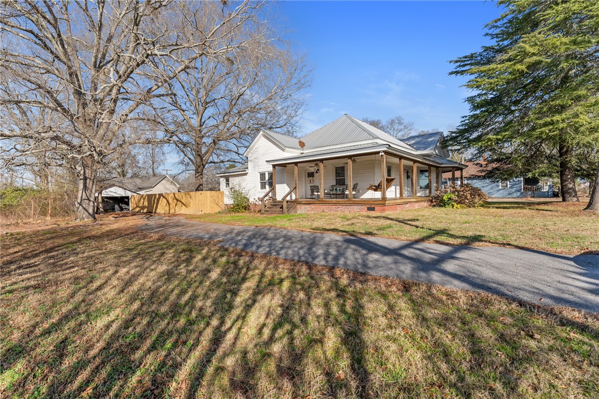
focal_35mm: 17
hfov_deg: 94.7
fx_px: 276
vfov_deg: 71.7
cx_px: 300
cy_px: 200
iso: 100
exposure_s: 1/250
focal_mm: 16.6
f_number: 6.3
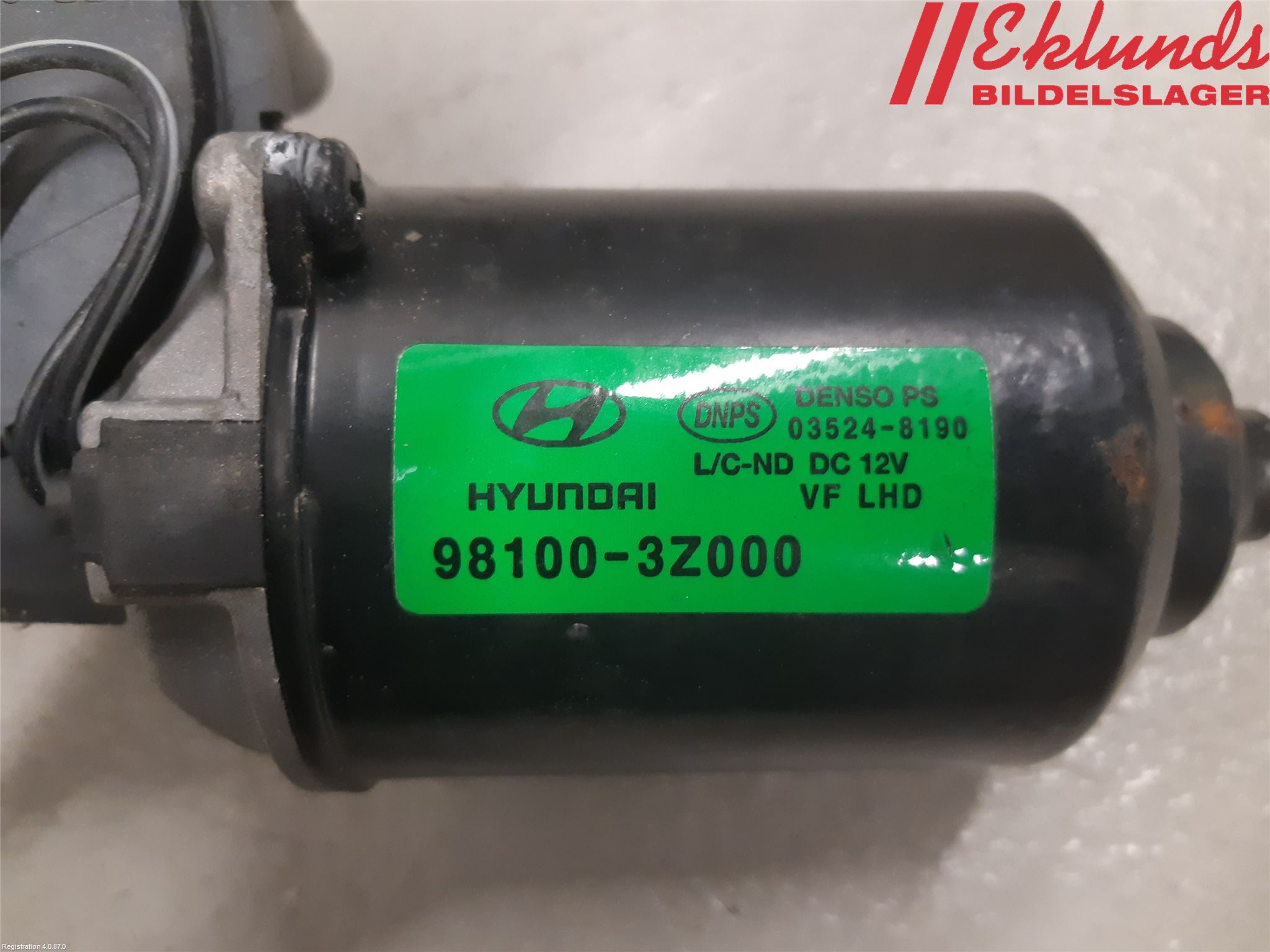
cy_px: 476
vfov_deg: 53.1
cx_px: 635
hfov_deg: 67.3
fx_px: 954
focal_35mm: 26
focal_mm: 3.93
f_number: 1.7
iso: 250
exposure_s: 1/50
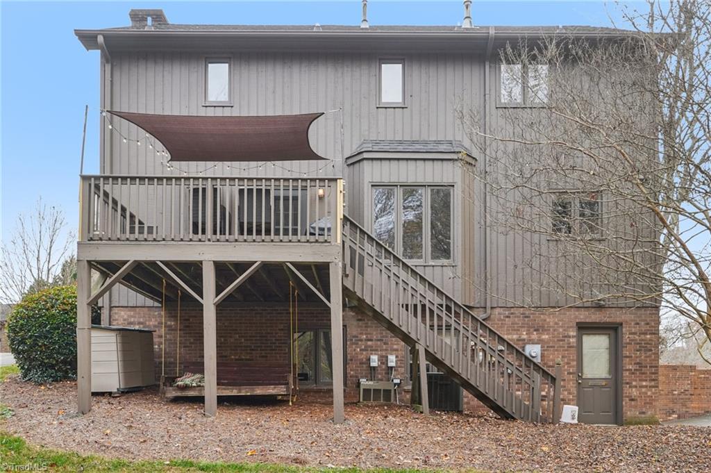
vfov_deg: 43.5
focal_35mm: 30
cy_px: 236
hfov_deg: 62.0
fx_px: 592
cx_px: 356
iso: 200
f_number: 8
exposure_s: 1/30
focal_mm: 20
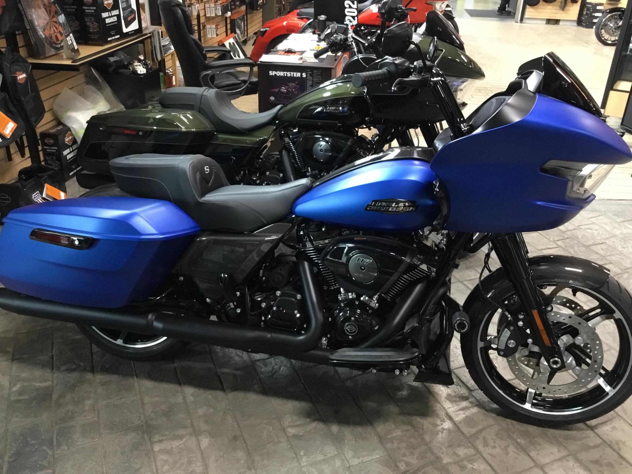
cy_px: 237
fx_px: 566
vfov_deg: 45.4
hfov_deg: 58.4
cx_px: 316
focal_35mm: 31
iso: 200
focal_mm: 3.3
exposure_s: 1/24
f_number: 2.4
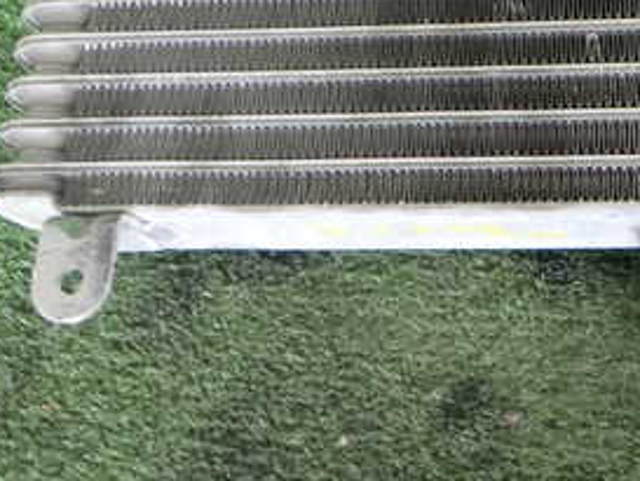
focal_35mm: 66
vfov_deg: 21.2
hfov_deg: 28.7
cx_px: 520
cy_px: -38
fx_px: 1221
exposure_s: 1/40
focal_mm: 5.4
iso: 200
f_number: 2.3
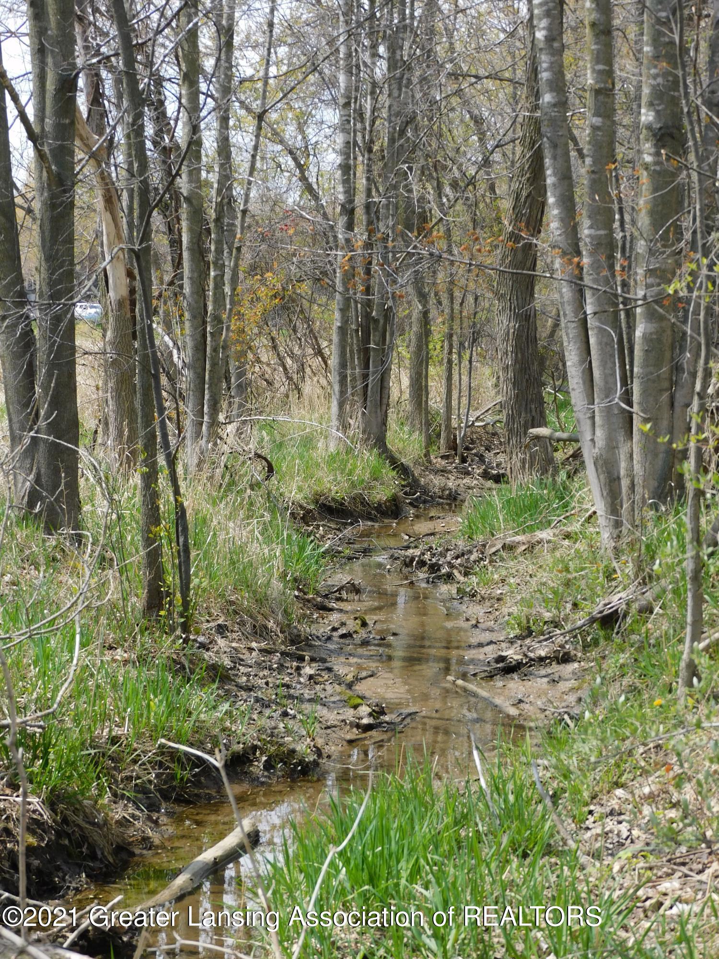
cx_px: 360
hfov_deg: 17.4
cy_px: 480
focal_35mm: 85
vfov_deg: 23.0
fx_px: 2354
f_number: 4.5
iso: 125
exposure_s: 1/320
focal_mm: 15.2
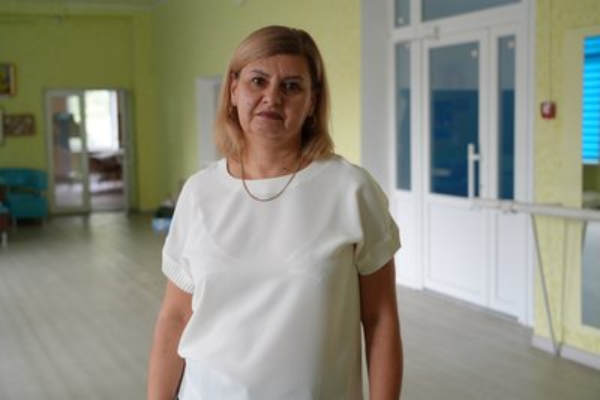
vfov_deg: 27.5
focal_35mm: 49
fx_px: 817
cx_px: 300
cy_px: 200
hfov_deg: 40.3
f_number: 4
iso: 800
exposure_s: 1/160
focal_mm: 49
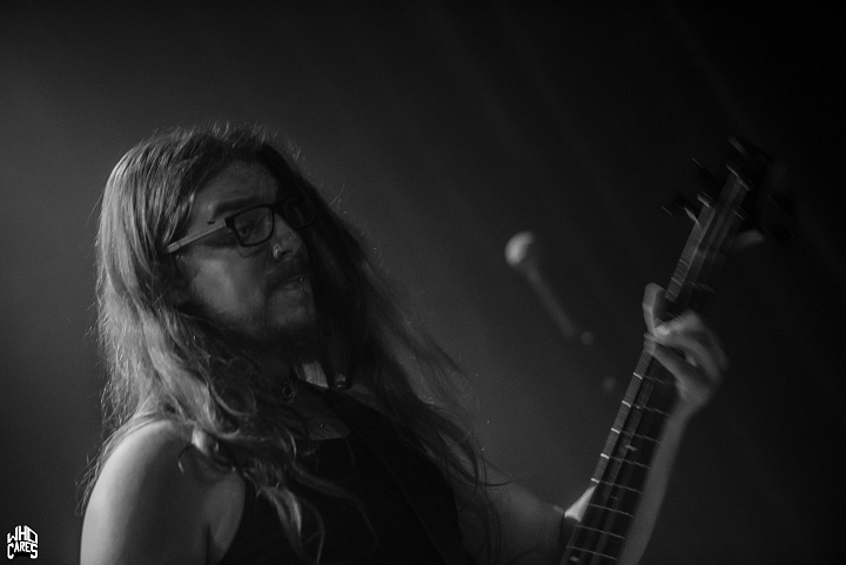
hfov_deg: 11.1
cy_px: 282
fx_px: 4350
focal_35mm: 185
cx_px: 423
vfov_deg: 7.4
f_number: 2.8
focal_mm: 185
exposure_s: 1/100
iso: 3200
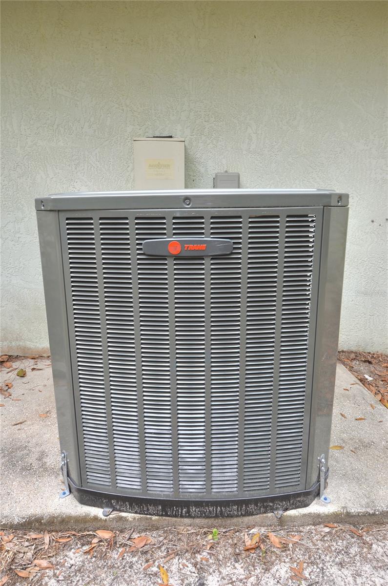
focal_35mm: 21
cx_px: 194
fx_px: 341
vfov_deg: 81.3
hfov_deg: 59.3
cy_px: 293
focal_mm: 14
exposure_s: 1/160
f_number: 6.3
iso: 200
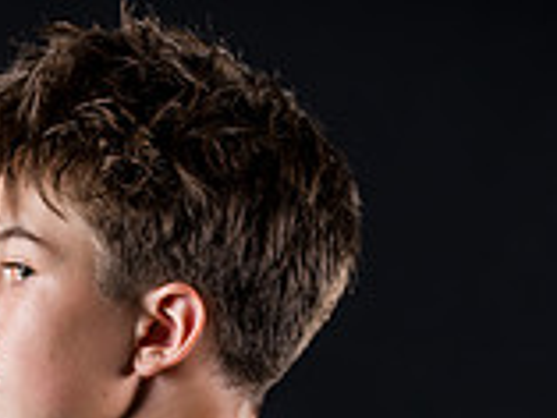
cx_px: 170
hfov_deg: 6.5
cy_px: 708
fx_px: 4879
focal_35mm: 303
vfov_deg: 4.9
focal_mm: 110
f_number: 4
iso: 200
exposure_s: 1/160
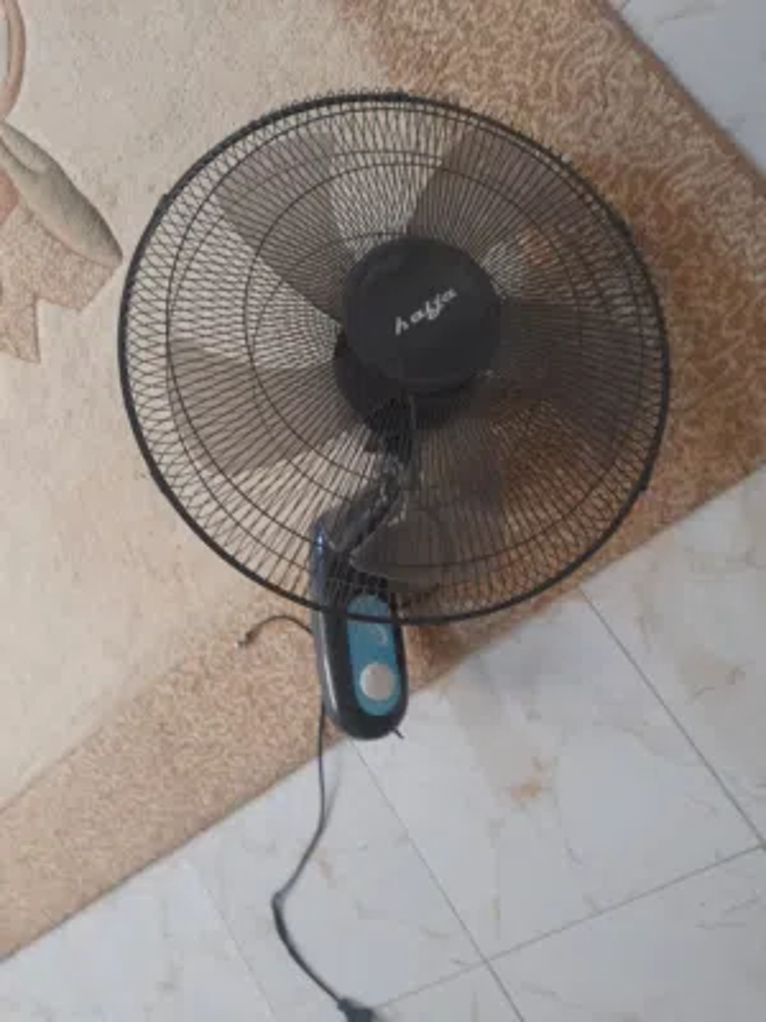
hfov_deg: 54.9
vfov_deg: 69.4
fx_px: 738
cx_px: 383
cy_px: 511
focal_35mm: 25
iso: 400
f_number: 2
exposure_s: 1/25
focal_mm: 4.6
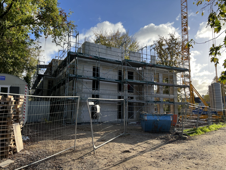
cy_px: 85
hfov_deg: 67.3
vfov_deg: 53.1
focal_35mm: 26
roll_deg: -0.2
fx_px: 170
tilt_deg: +8.9
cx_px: 113
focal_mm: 5.7
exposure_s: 1/2208
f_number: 1.5
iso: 50
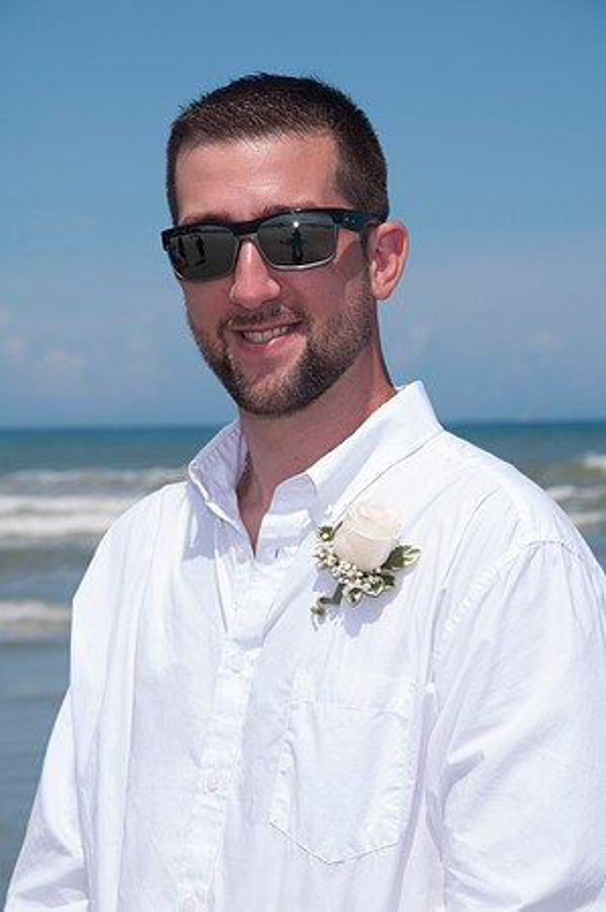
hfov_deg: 9.3
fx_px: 3720
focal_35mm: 147
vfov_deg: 14.0
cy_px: 456
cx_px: 303
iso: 100
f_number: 11
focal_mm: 98
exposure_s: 1/250
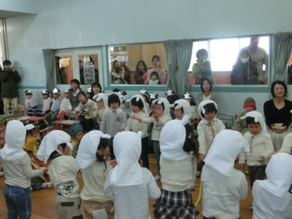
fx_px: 337
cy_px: 110
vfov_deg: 36.0
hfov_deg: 46.8
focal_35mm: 40
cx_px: 146
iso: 400
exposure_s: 1/100
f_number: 4
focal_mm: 7.15
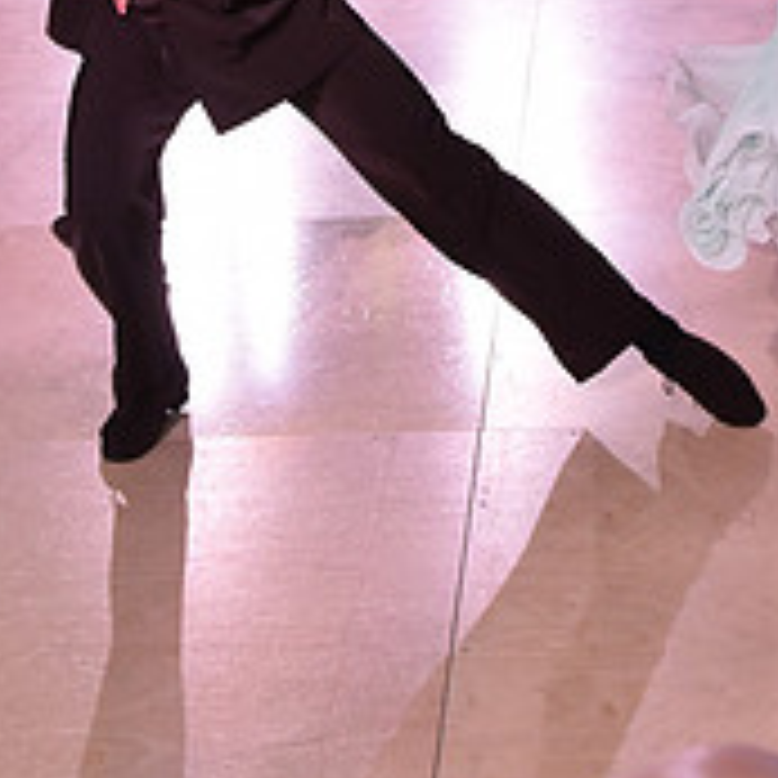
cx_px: 546
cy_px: -162
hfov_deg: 16.1
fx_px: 2746
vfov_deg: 15.5
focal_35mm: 108
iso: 2500
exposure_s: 1/320
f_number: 7.1
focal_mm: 38
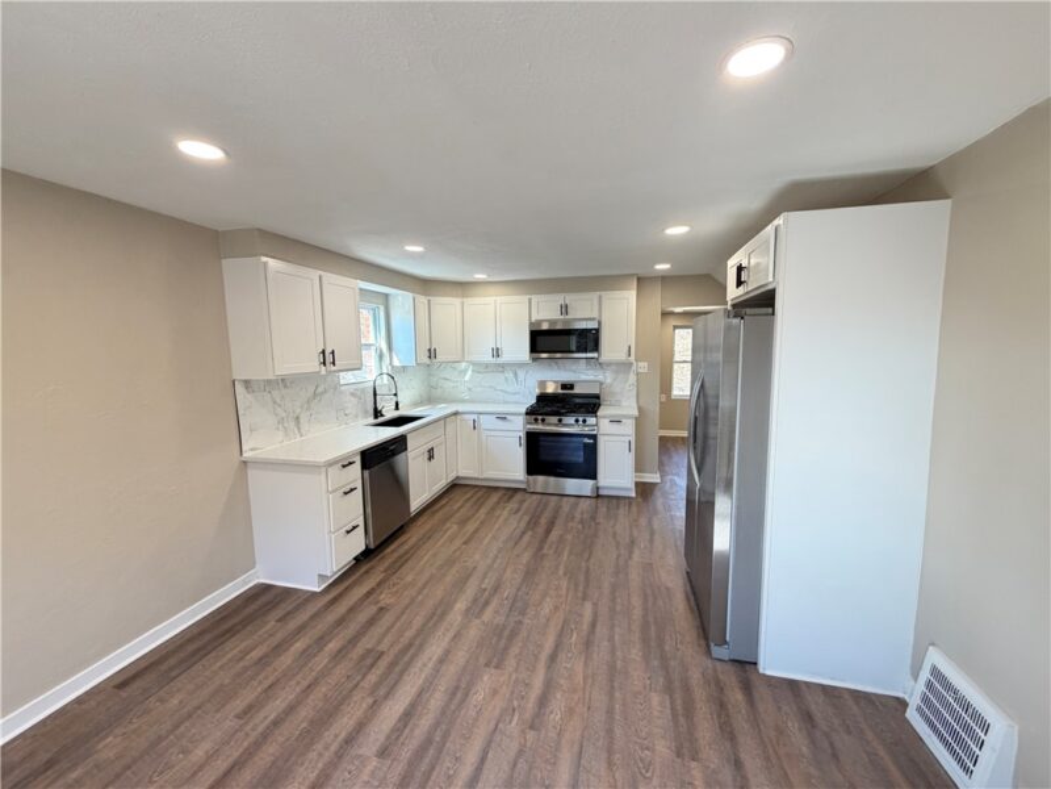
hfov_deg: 102.1
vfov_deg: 85.7
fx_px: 425
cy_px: 394
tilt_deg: -6.8
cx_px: 526
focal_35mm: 14
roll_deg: +1.1
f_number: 2.2
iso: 320
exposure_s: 1/120
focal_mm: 2.22
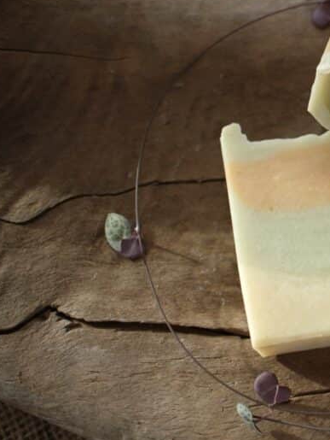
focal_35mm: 86
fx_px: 1092
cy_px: 163
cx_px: 425
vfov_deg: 22.7
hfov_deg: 16.3
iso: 200
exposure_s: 1/160
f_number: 3.5
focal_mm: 30
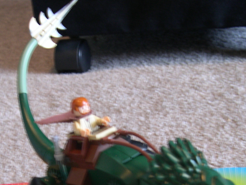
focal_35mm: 67
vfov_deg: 21.5
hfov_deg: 28.9
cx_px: 102
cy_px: 162
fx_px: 476
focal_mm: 8
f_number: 2.8
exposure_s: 1/5
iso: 141
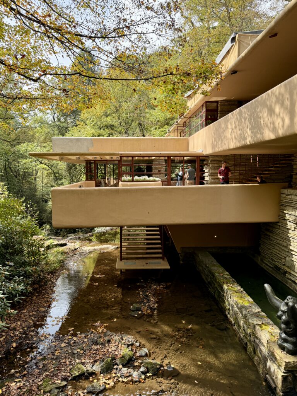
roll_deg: -0.1
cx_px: 148
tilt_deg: -5.0
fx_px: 275
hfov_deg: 56.8
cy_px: 198
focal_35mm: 24
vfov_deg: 71.6
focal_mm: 6.76
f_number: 1.78
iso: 100
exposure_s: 1/750
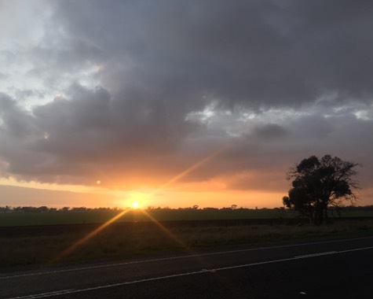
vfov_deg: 47.1
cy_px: 153
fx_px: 342
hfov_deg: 57.1
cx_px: 173
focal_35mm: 31
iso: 32
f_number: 2.2
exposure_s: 1/128
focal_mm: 4.15
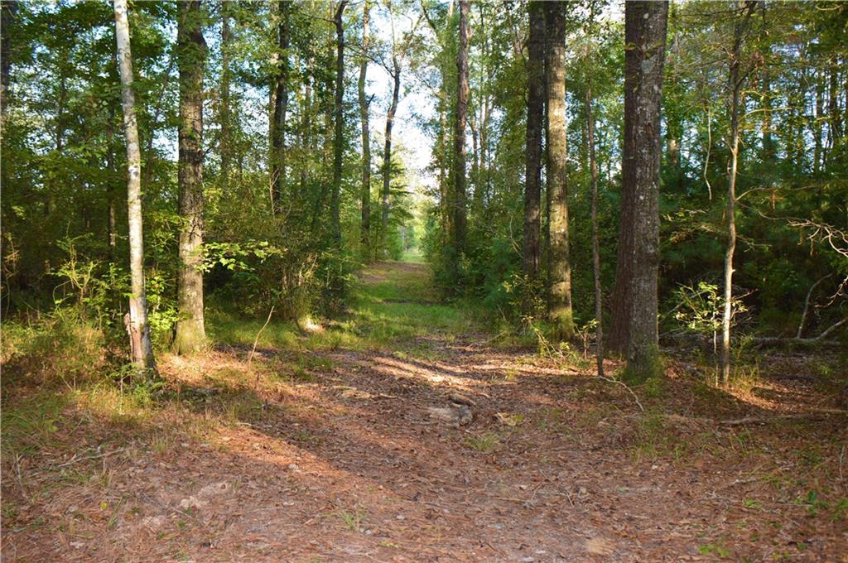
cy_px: 282
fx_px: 706
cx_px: 424
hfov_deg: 62.0
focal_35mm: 30
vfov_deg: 43.5
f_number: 5.6
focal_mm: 20
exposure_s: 1/60
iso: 100
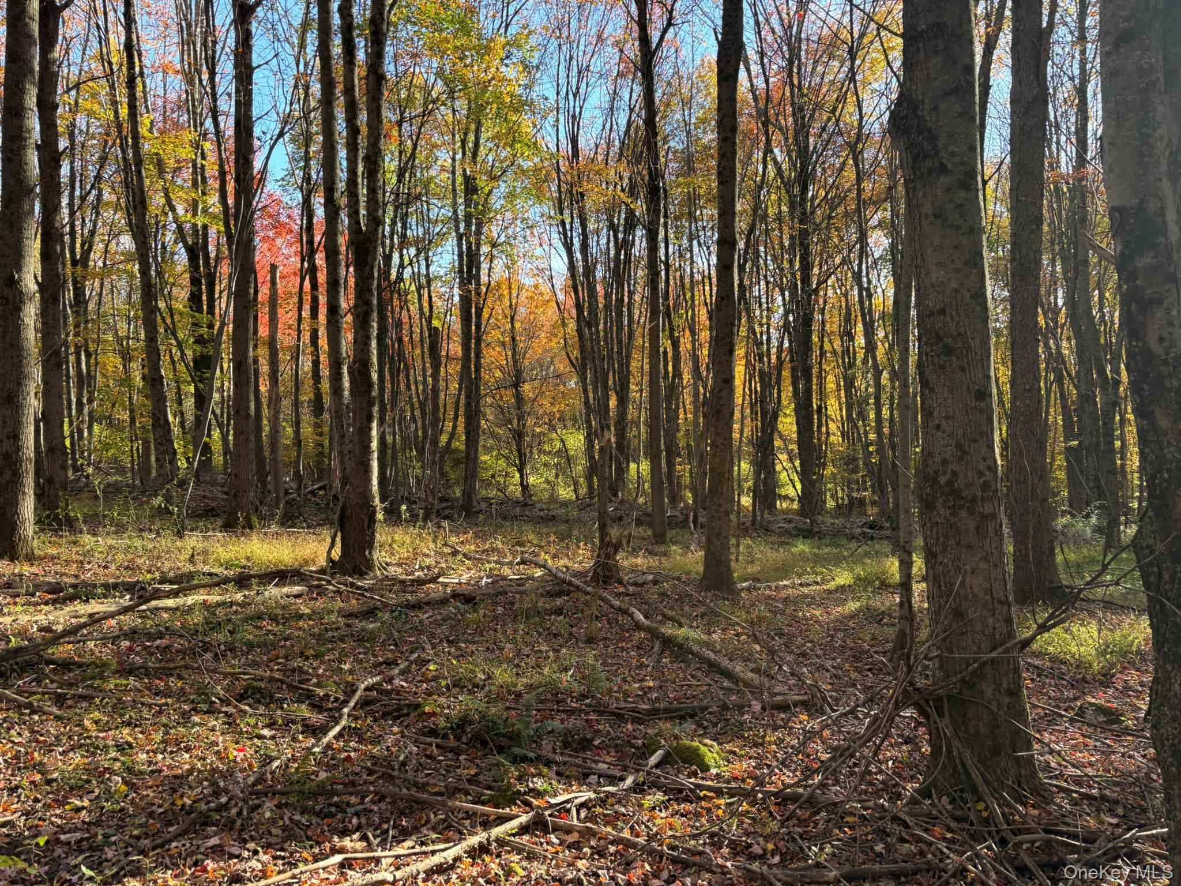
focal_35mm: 26
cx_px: 590
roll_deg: +2.3
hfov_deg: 67.3
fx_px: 887
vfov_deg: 53.1
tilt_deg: -4.0
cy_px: 443
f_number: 1.6
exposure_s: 1/271
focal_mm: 5.96
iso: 64
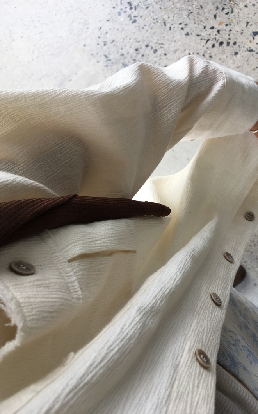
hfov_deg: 40.5
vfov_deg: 61.2
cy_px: 206
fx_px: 349
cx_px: 149
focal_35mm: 31
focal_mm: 4.15
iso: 25
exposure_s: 1/340
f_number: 2.2
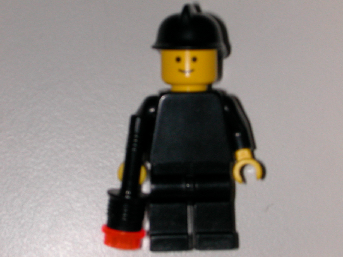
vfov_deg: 13.3
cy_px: 128
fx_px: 1100
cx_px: 172
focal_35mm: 111
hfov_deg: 17.7
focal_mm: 16.8
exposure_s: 1/59.9
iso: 100
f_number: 8
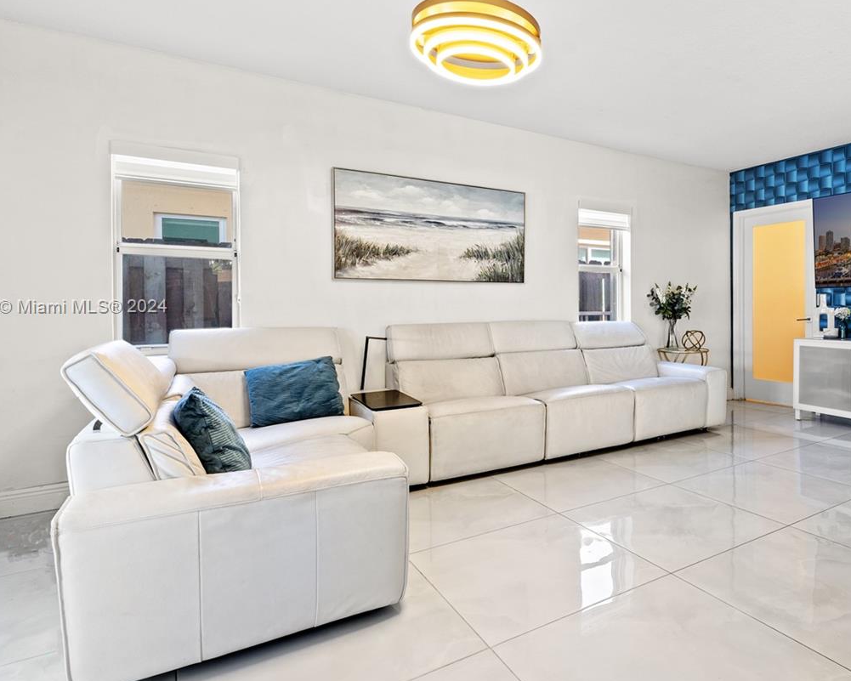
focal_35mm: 21
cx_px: 576
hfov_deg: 74.9
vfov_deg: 65.4
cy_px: 308
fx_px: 529
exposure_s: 1/6
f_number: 8
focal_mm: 14
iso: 400
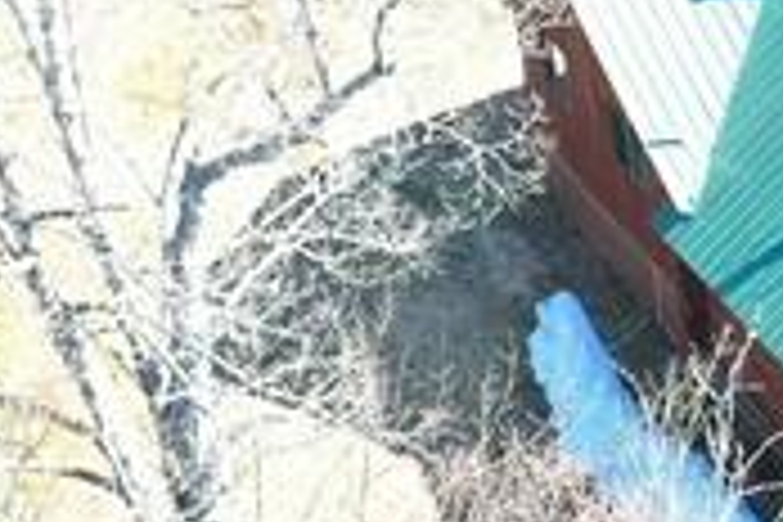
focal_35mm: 165
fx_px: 3588
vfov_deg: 8.3
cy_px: 142
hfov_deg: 11.8
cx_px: 1264
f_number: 4
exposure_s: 1/100
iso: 100
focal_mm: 10.26
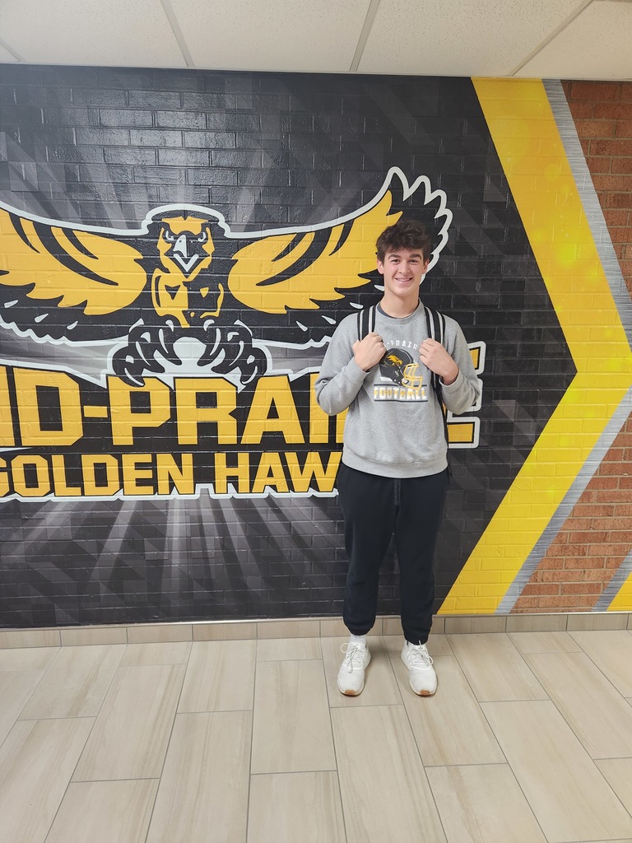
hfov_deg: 58.9
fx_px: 560
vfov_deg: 73.9
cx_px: 316
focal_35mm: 23
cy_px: 422
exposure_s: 1/120
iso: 320
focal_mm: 5.4
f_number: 1.8
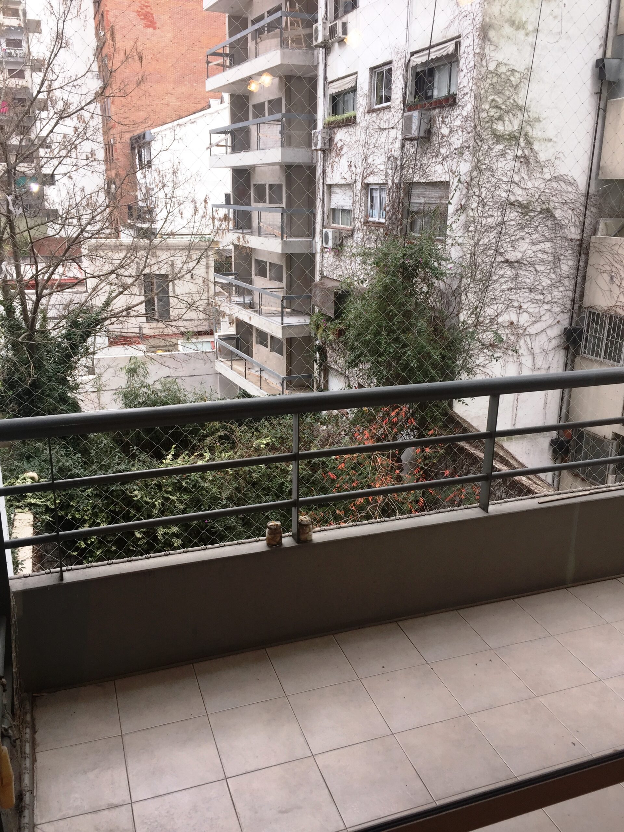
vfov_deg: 61.7
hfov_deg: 48.2
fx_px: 697
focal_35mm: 29
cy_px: 416
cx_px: 312
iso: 32
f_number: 2.2
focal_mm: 4.15
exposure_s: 1/102
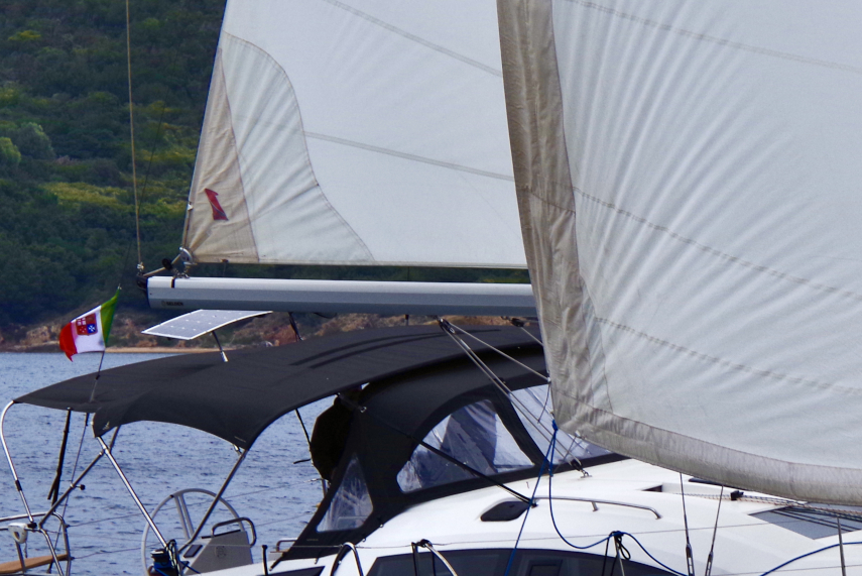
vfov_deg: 2.7
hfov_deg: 4.0
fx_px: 12265
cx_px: 877
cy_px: 262
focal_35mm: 512
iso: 400
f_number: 18
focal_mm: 200
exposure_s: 1/500
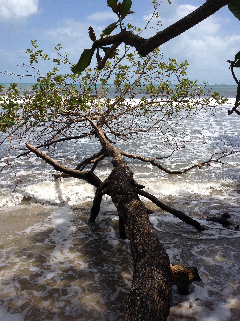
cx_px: 120
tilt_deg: -16.8
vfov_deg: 52.6
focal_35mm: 35
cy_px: 160
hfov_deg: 40.7
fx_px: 324
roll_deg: +0.9
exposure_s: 1/2208
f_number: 2.4
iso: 50
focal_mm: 4.28
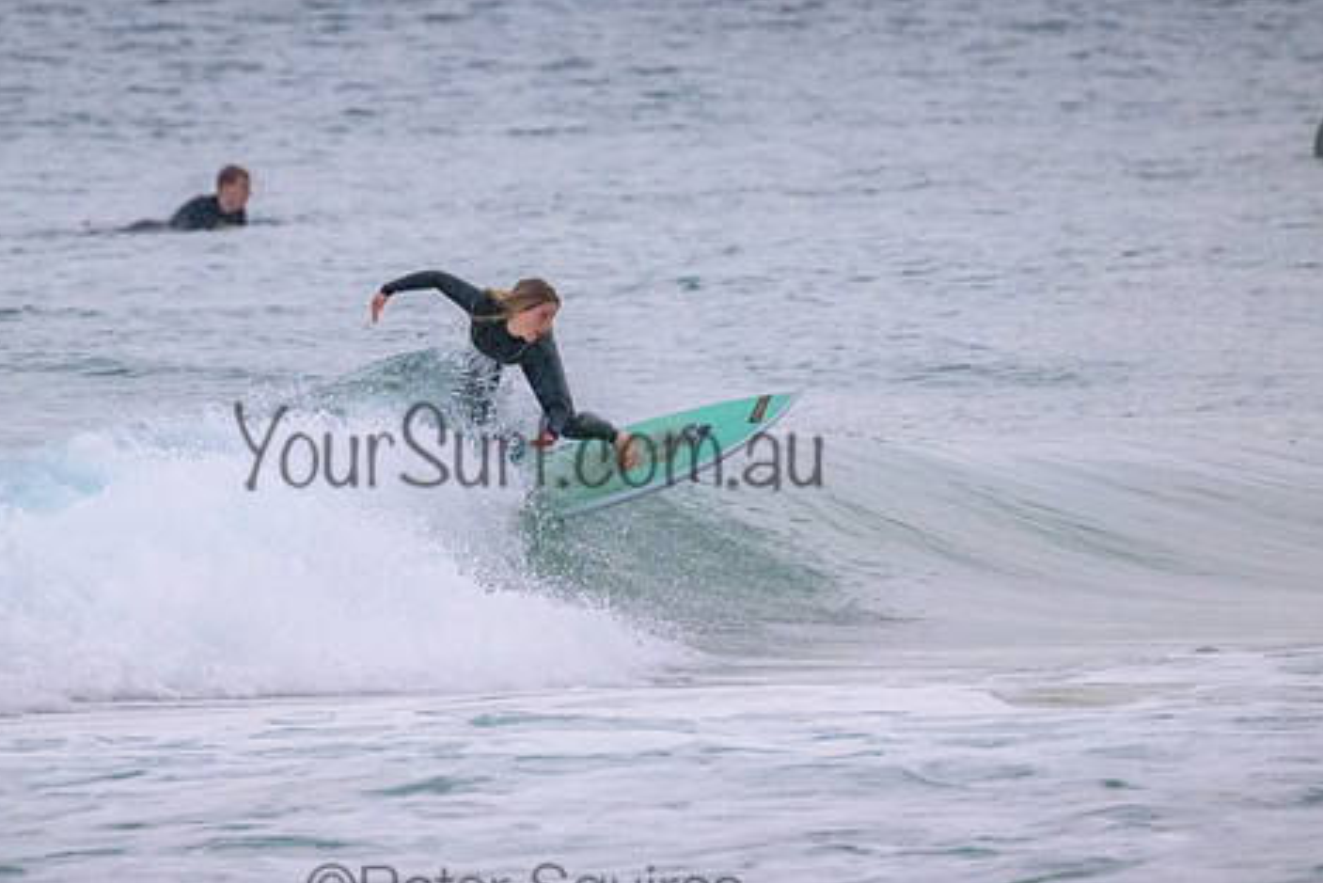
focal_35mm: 989
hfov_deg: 2.1
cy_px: 422
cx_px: 525
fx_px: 36355
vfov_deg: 1.4
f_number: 11
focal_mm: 800
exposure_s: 1/1600
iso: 12800
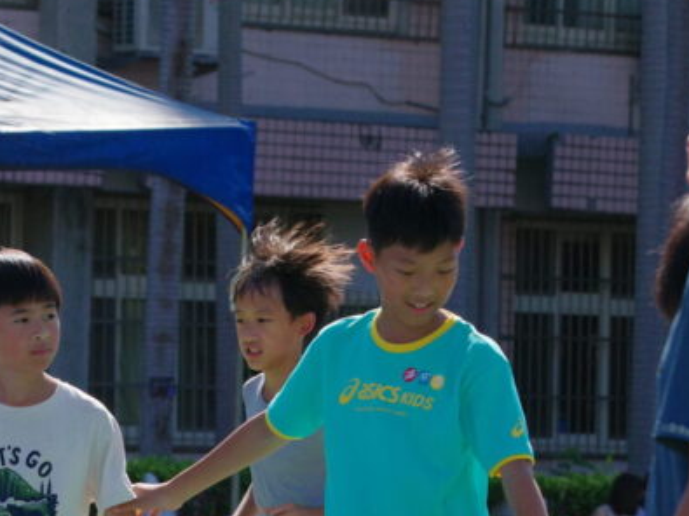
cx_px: 191
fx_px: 6347
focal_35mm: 319
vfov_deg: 4.6
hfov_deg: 6.2
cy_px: 574
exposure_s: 1/2000
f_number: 5.6
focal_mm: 83
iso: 800
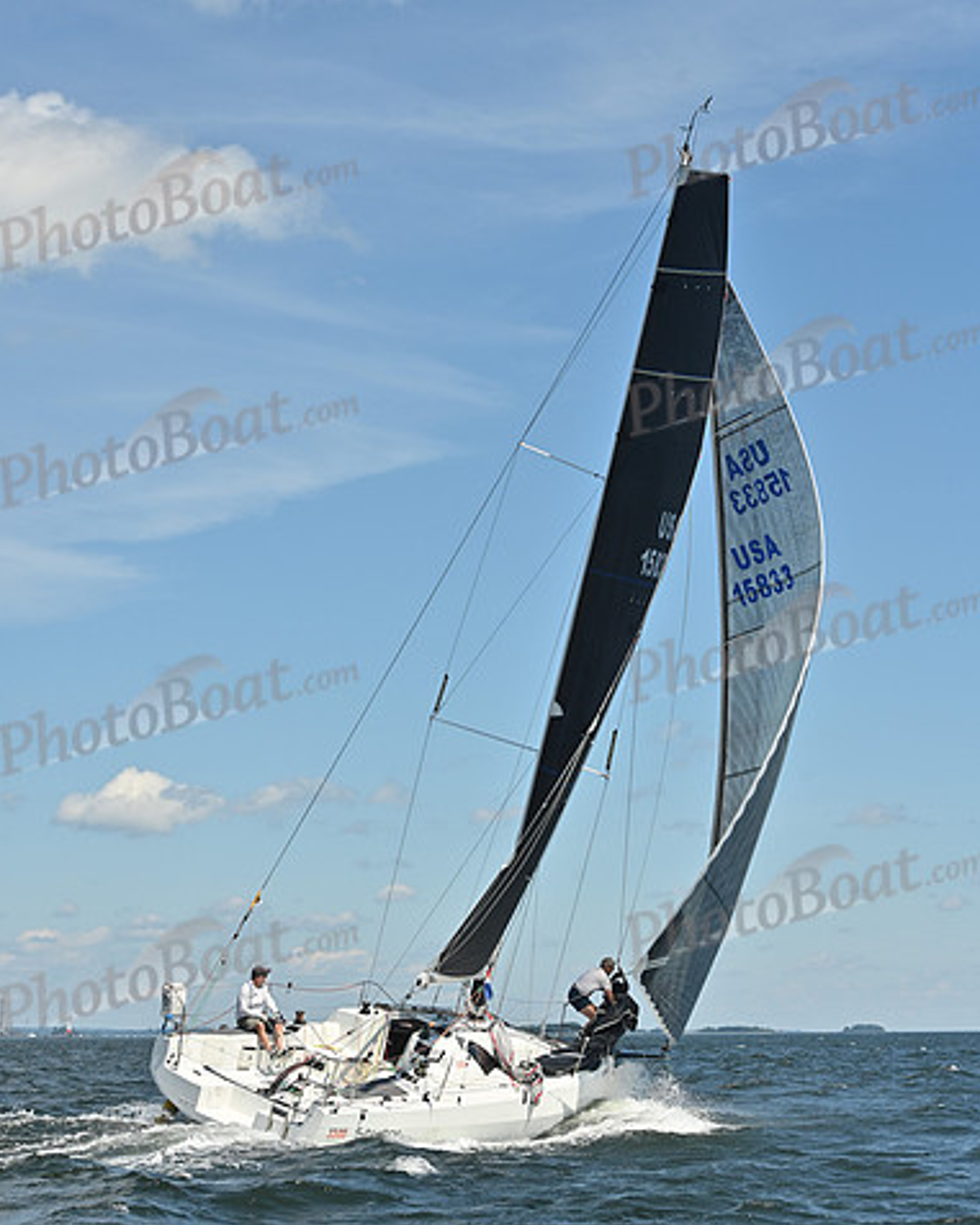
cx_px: 493
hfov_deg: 19.2
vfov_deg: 23.8
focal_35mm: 80
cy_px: 540
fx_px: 2899
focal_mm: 70
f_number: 7.1
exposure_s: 1/1250
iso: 250
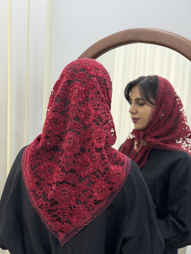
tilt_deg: -5.8
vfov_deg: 39.7
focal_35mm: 48
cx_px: 96
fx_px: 353
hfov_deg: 30.3
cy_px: 127
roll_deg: -2.7
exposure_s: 1/50
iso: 200
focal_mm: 6.76
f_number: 1.78
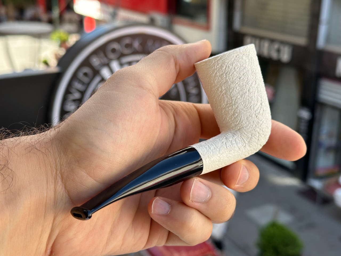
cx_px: 170
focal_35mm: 48
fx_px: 473
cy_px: 128
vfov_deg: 30.3
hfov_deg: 39.7
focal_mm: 6.86
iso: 64
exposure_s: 1/482
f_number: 1.78
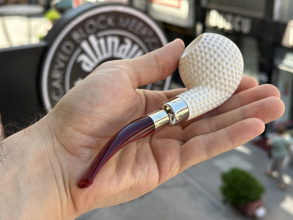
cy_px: 110
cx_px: 146
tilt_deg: -22.8
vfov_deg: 30.3
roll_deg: +1.2
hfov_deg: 39.7
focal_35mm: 48
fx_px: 406
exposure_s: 1/571
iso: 64
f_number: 1.78
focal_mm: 6.86
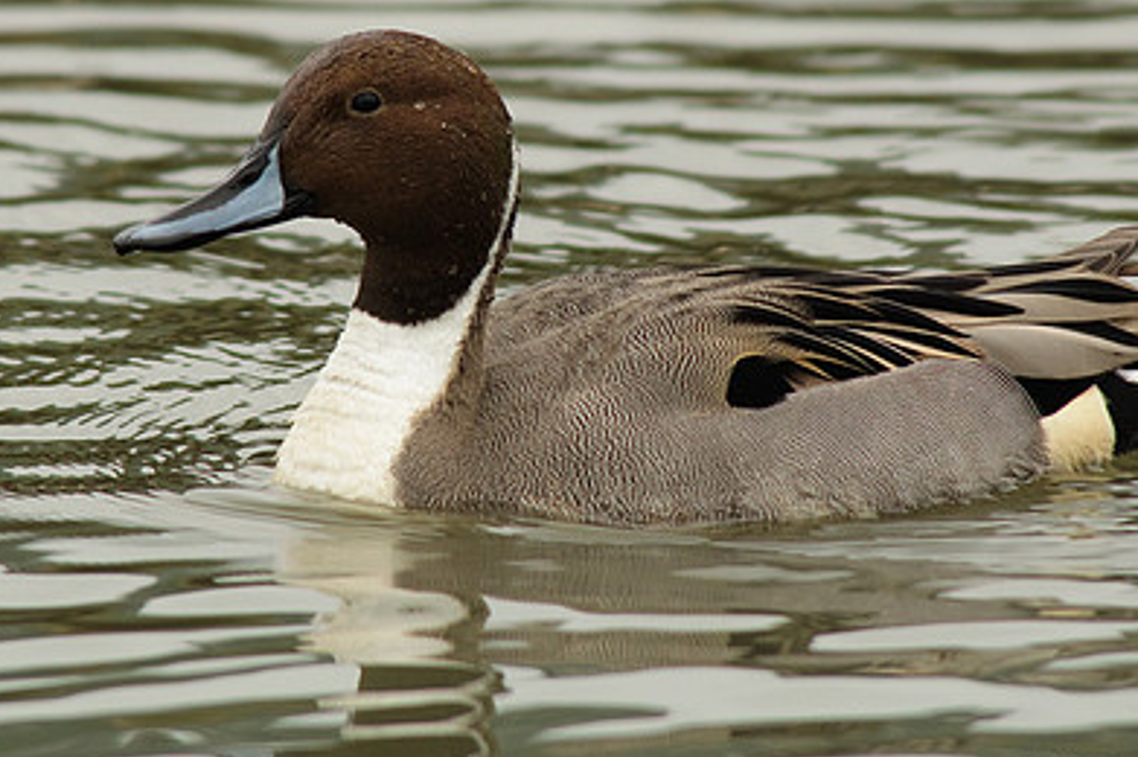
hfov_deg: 2.3
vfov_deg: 1.5
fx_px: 28078
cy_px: 330
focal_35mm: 889
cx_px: 594
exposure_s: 1/160
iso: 400
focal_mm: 400
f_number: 8
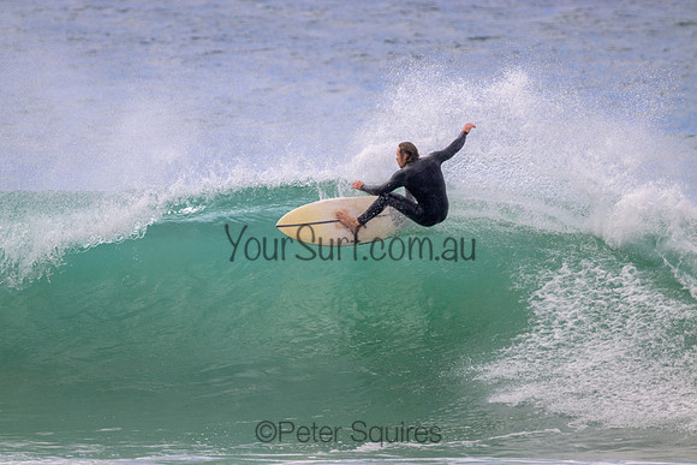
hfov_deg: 2.6
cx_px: 348
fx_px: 15492
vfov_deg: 1.7
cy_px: 232
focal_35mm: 800
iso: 1000
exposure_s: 1/2000
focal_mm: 800
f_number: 11
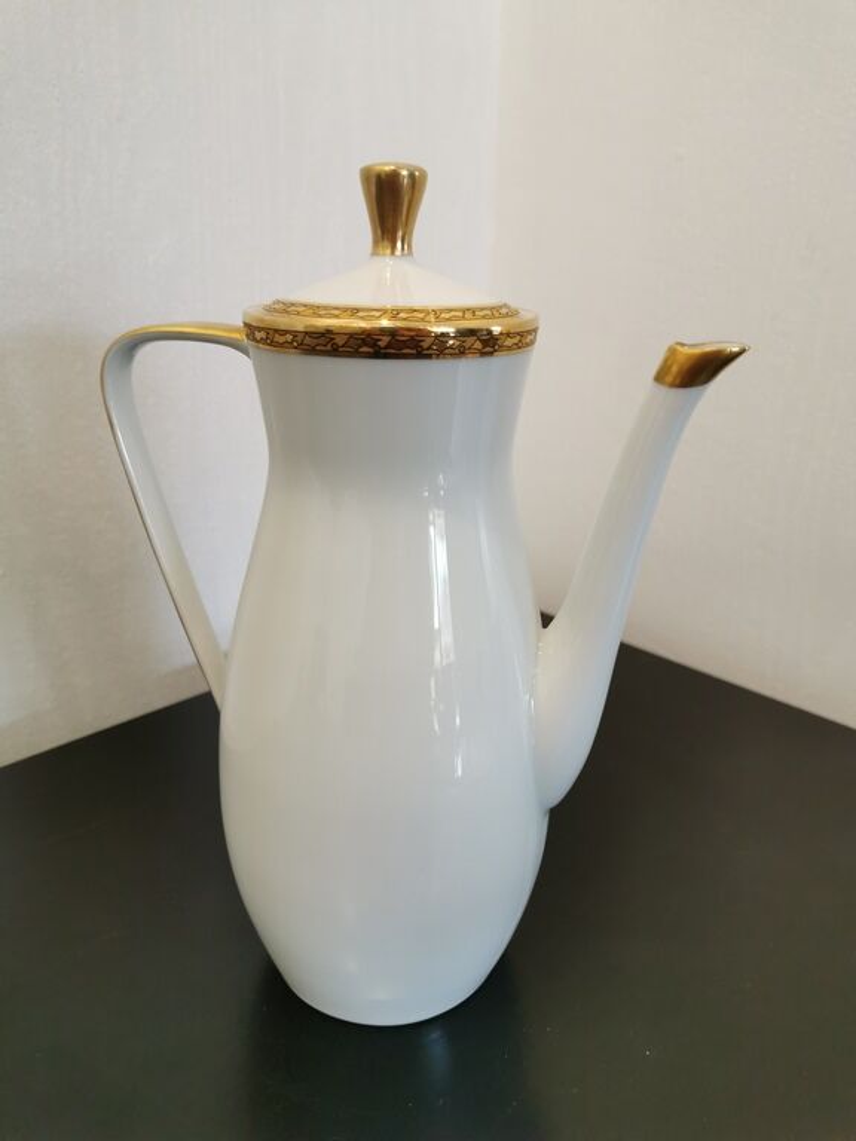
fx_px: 890
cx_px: 428
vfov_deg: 65.3
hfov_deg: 51.4
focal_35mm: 27
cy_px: 570
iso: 100
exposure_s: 1/50
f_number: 1.8
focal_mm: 5.58
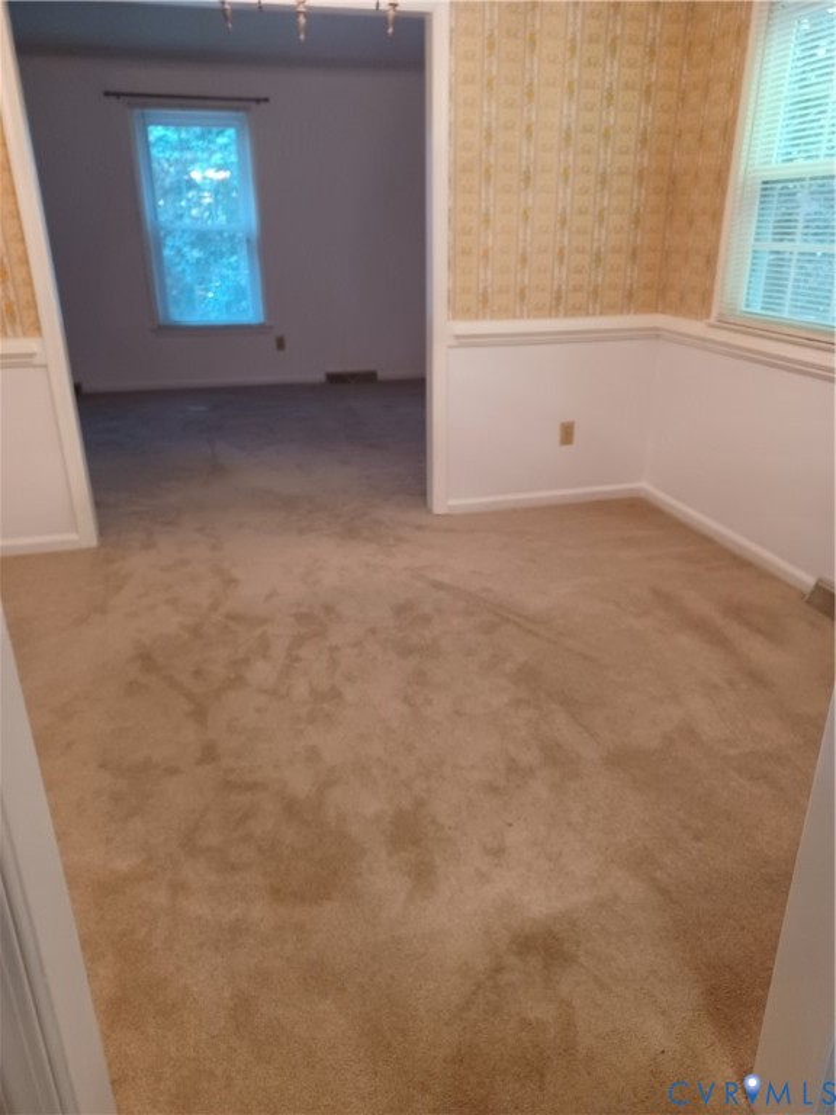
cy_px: 558
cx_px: 418
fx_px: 805
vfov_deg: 69.4
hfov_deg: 54.9
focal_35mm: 25
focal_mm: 4.6
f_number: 1.8
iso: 800
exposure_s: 1/20
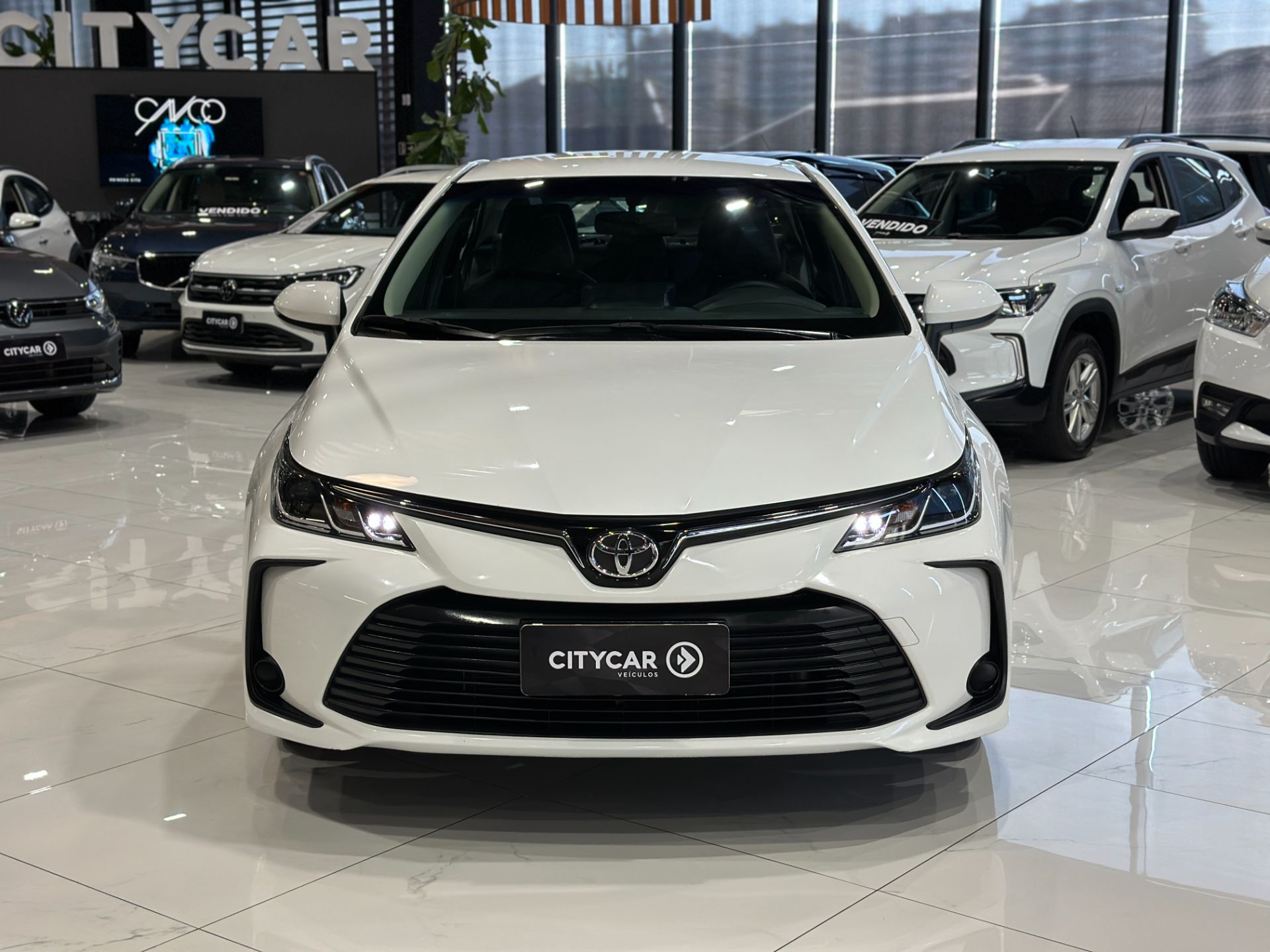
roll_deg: +0.0
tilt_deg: -9.3
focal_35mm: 48
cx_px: 635
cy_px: 476
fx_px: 1761
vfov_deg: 30.3
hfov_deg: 39.7
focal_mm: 6.86
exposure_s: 1/167
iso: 100
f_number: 1.78
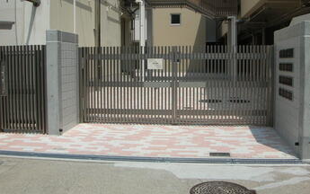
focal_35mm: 43
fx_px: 363
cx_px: 158
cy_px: 77
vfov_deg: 29.8
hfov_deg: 46.2
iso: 50
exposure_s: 1/510
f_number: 5.6
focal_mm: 5.8
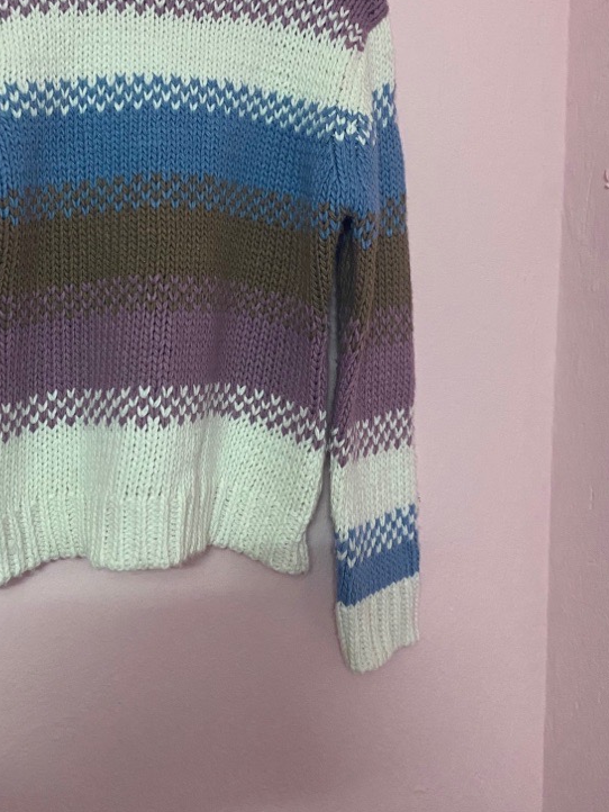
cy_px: 261
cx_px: 200
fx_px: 844
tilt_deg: +0.0
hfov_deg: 39.2
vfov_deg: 50.3
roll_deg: +0.0
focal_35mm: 36
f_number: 1.8
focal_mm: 4.25
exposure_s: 1/50
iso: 500
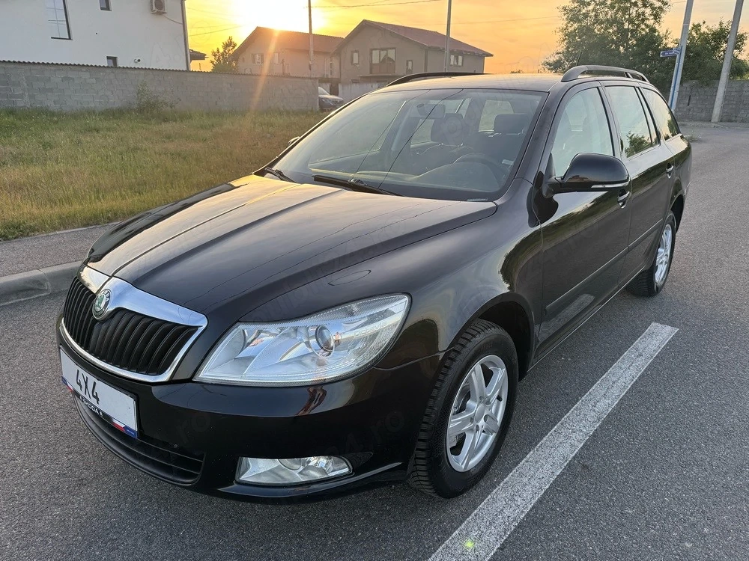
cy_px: 280
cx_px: 374
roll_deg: -1.4
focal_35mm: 24
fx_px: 519
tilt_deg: -18.8
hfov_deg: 71.6
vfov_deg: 56.8
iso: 80
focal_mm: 6.76
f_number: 1.78
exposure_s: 1/448
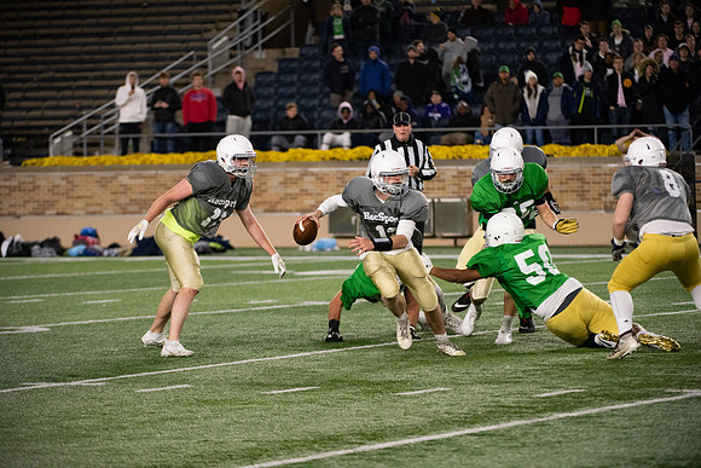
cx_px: 350
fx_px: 3895
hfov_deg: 10.3
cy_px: 234
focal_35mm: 200
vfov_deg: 6.9
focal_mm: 200
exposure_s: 1/500
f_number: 4
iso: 4000
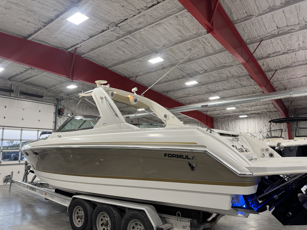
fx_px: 213
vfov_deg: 56.8
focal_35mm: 24
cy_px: 115
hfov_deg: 71.6
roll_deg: +0.7
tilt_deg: +7.5
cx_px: 154
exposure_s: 1/120
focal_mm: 6.76
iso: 160
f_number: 1.78
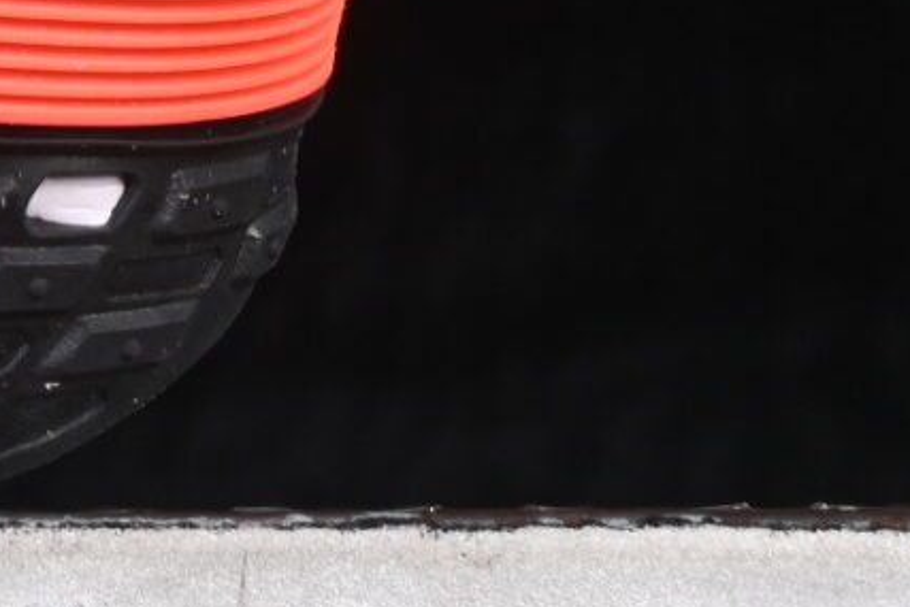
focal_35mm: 450
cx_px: -1590
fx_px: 11378
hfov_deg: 4.4
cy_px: -629
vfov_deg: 3.0
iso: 160
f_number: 6.3
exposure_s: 1/80
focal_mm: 50
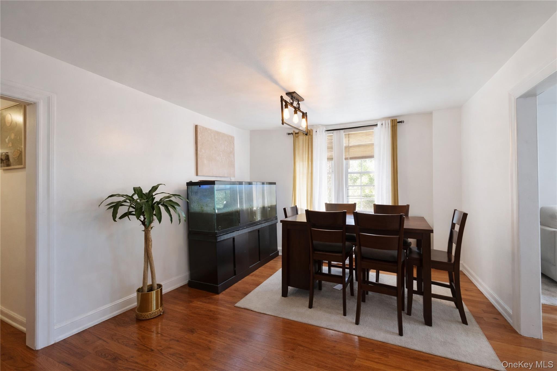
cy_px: 186
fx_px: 232
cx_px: 278
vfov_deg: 77.3
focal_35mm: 15
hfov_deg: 100.4
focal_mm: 10
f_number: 7.1
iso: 2000
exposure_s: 1/60
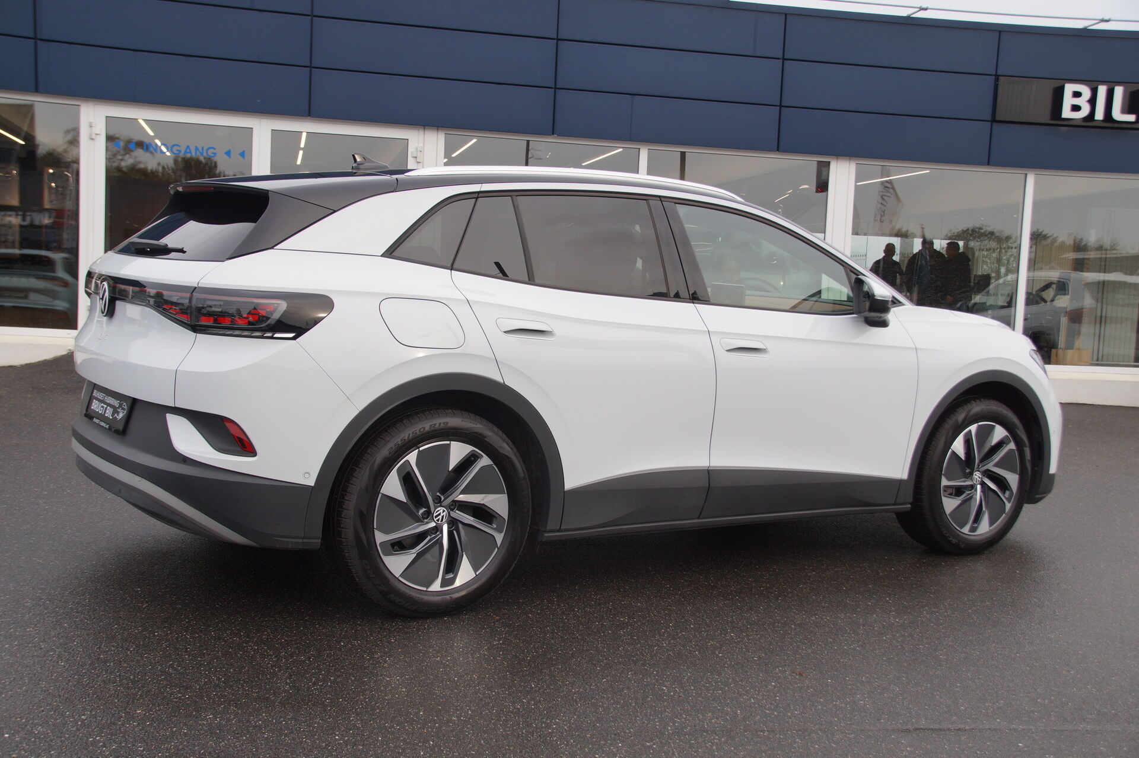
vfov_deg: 31.9
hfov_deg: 46.4
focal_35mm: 42
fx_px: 1328
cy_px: 379
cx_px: 570
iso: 100
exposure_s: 1/125
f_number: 5.6
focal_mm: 28
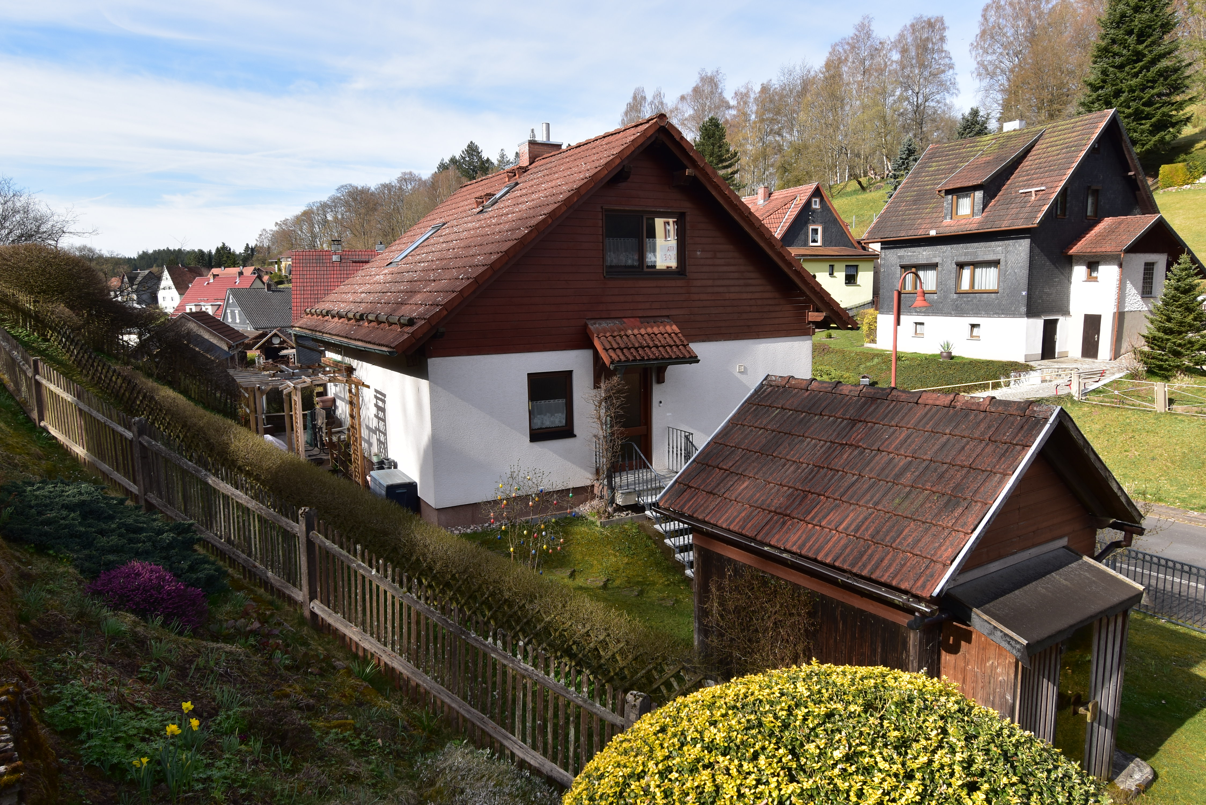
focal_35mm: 22
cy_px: 402
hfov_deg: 77.3
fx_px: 754
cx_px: 603
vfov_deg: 56.2
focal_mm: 15
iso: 180
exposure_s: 1/200
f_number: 10
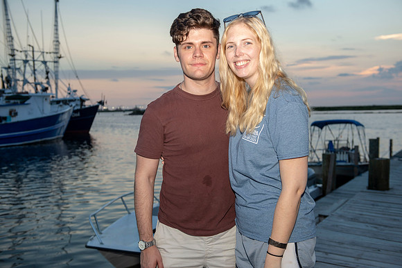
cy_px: 134
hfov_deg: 43.6
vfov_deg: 29.8
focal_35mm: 45
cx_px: 201
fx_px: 502
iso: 200
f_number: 5
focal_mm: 45
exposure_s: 1/200
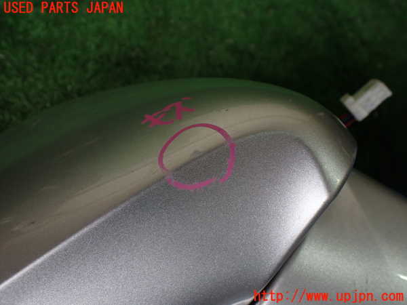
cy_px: 152
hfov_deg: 60.0
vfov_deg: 46.8
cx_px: 204
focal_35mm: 30
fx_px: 353
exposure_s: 1/125
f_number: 2.3
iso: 250
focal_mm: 5.4
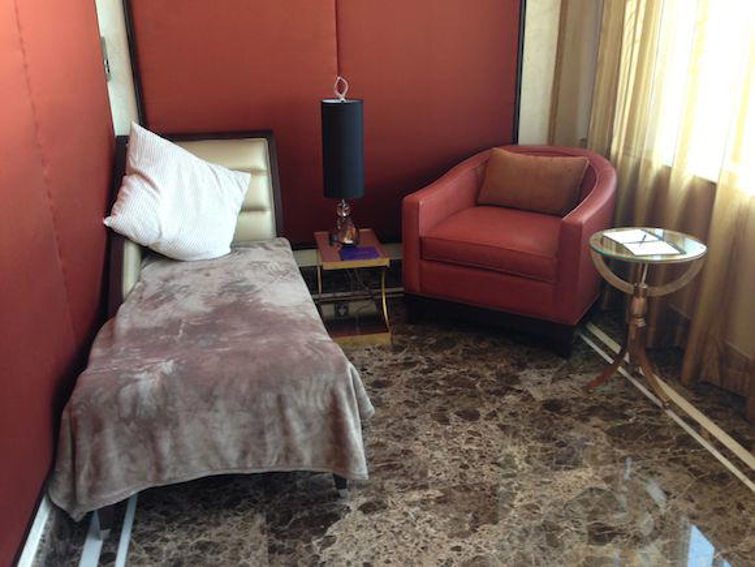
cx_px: 378
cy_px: 284
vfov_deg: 42.9
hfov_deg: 55.4
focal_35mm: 33
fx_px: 720
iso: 50
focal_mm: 4.12
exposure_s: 1/20
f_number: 2.4
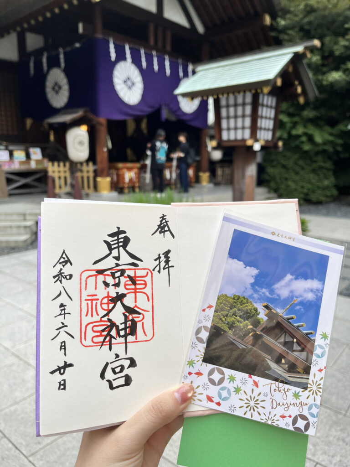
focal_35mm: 26
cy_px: 234
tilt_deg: -12.0
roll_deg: +0.7
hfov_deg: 53.1
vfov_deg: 67.3
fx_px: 351
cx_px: 175
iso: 40
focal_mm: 5.1
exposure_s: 1/280
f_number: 1.6
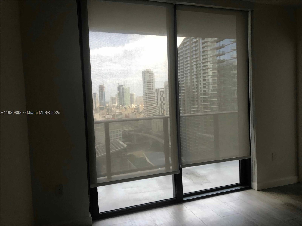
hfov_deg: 63.4
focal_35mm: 28
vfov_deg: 49.7
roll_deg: +3.7
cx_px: 151
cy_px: 113
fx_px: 244
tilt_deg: -3.1
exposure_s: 1/40
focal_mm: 4
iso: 25
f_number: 1.8
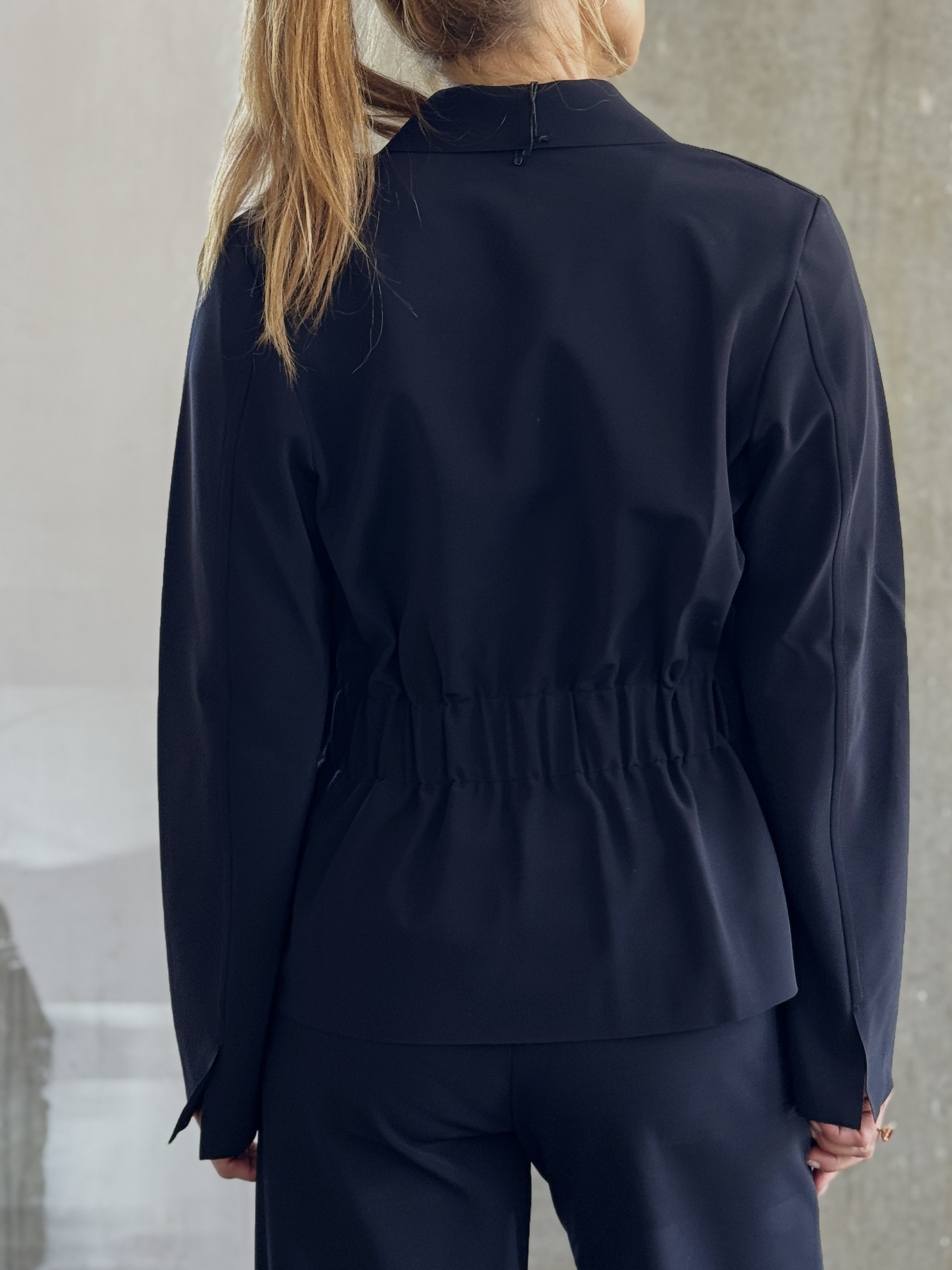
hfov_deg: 22.9
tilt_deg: -2.5
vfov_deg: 30.1
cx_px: 499
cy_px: 448
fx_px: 2347
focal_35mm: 64
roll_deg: -1.4
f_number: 1.78
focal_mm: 6.76
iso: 100
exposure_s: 1/50
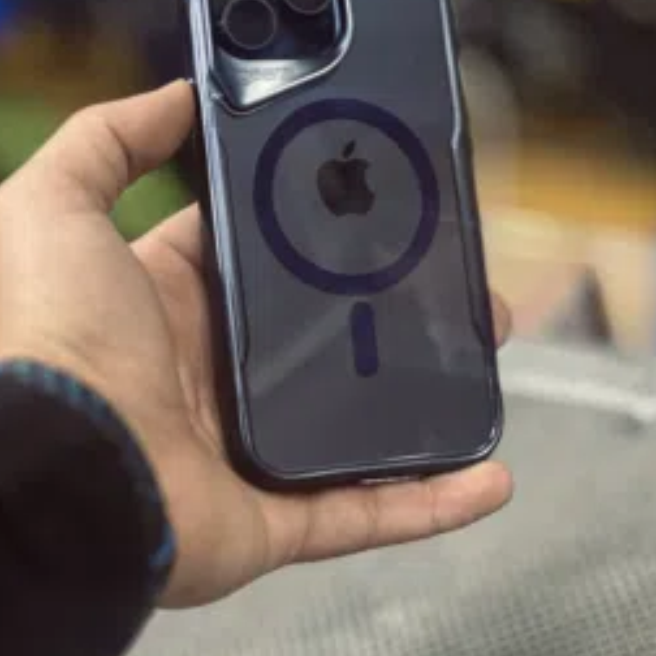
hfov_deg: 16.1
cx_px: 372
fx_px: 2316
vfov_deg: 16.1
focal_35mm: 108
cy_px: 232
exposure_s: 1/33
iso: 250
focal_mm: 9
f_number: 2.8
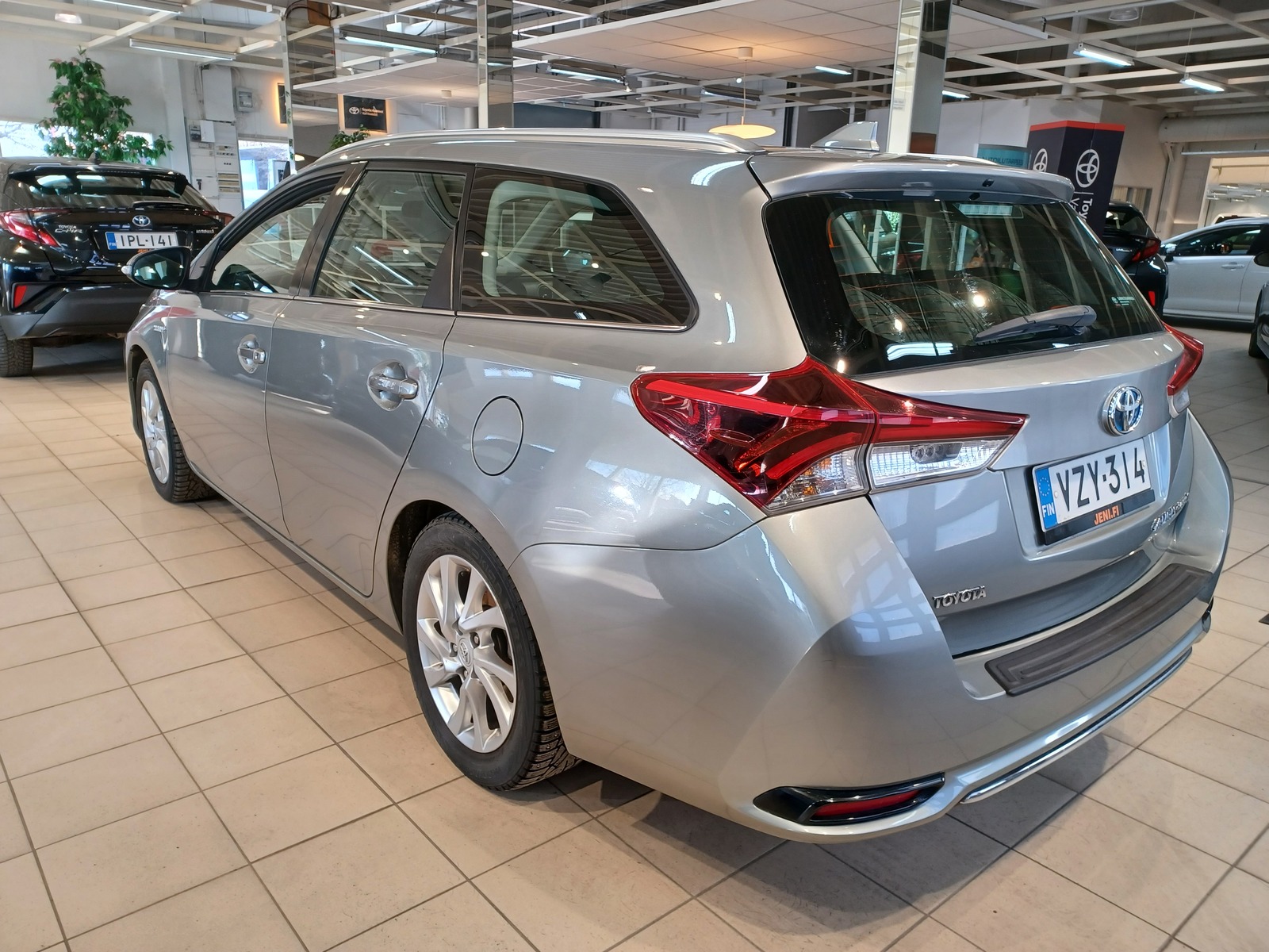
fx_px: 916
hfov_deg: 69.4
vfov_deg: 54.9
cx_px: 634
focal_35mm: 25
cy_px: 476
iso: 80
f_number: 1.8
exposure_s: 1/50
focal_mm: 4.6
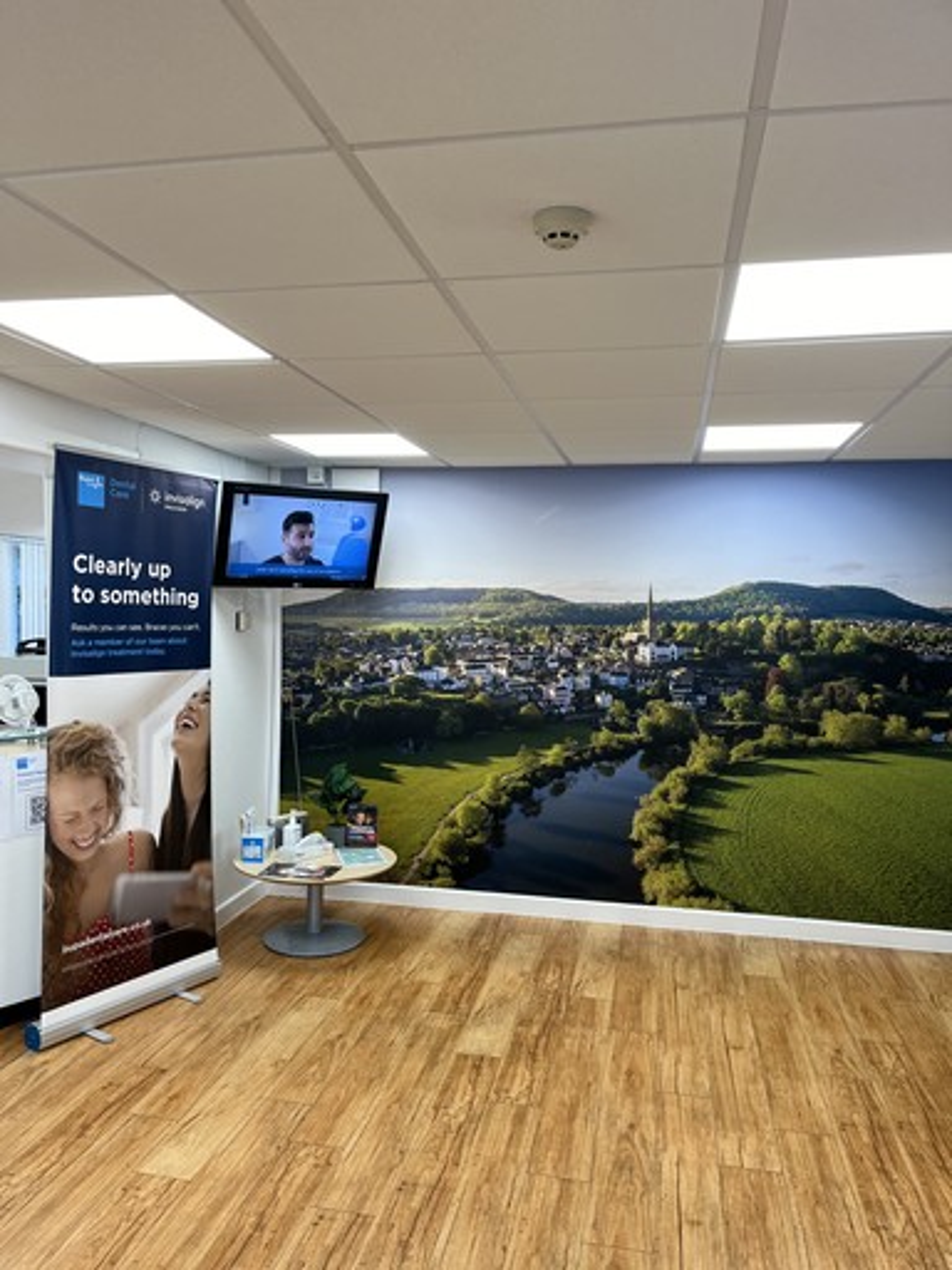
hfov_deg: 53.1
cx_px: 476
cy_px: 635
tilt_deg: -3.4
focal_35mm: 26
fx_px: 953
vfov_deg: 67.3
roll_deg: -0.2
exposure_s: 1/100
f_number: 1.6
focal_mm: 5.1
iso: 64
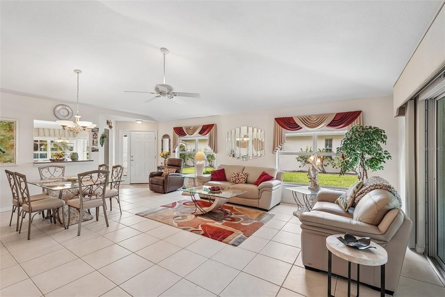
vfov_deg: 73.7
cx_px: 222
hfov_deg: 96.8
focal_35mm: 16
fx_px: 198
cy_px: 148
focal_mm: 16
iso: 400
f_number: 8
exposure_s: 1/25
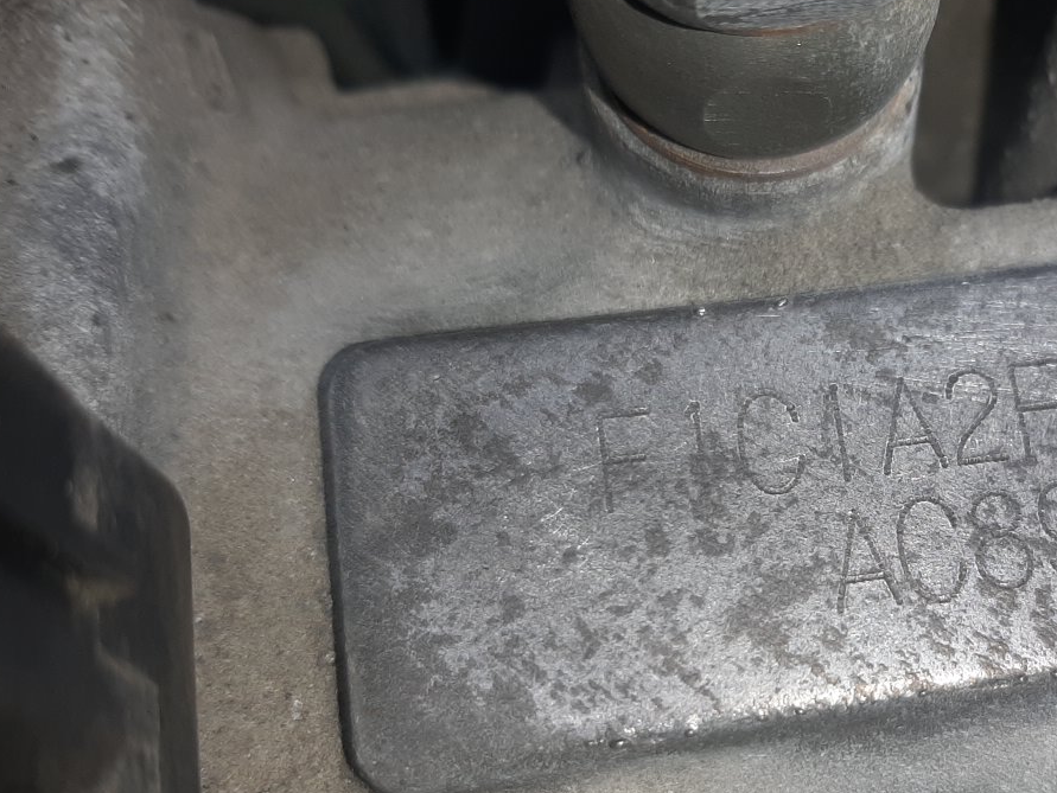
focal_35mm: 42
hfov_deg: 42.8
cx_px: 838
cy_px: 509
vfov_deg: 34.1
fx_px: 1283
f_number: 1.7
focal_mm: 3.93
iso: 57
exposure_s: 1/100
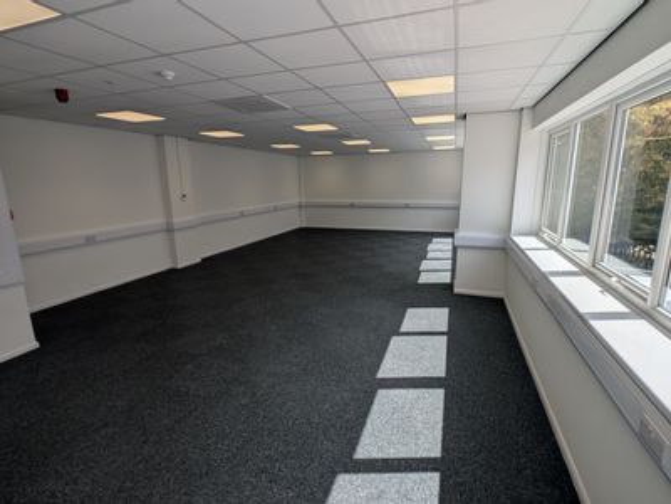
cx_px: 336
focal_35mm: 12
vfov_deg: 94.5
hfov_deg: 110.5
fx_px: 233
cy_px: 252
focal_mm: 2.23
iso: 38
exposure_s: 1/1905
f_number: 1.95
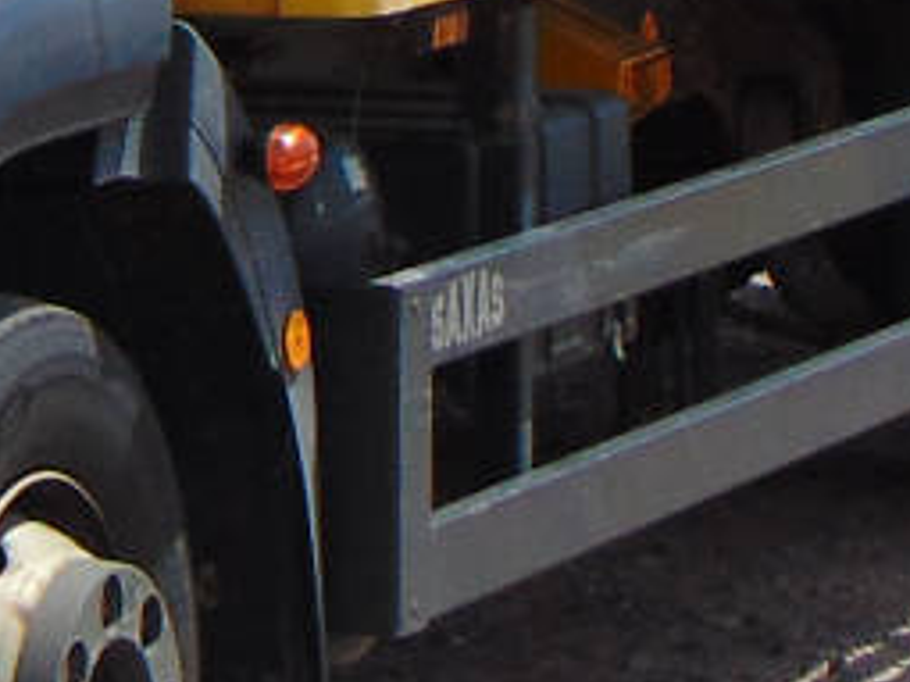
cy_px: -482
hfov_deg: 6.2
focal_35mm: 314
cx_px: -525
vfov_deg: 4.7
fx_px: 8251
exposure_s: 1/250
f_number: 9
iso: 80
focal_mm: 9
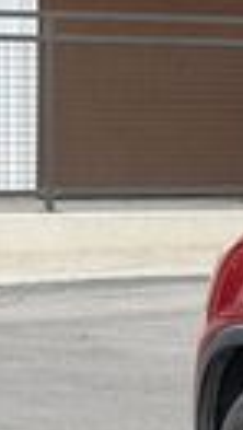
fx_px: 2912
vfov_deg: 8.4
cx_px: 1011
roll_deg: -0.9
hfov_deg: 4.4
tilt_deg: -3.2
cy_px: 259
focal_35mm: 255
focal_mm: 6.76
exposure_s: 1/828
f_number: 1.78
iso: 80
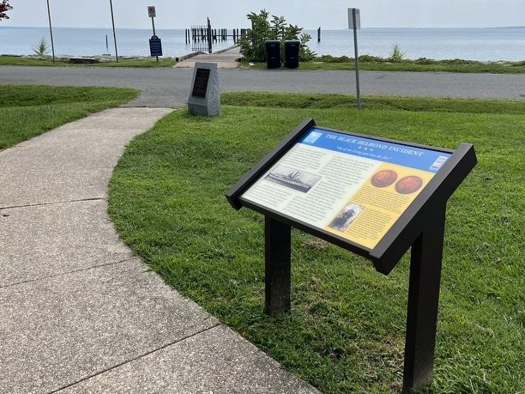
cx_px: 281
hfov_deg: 53.9
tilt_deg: -12.8
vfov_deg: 41.7
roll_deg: +0.1
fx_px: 516
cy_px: 176
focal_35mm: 34
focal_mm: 5.1
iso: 50
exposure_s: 1/4016
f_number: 1.6
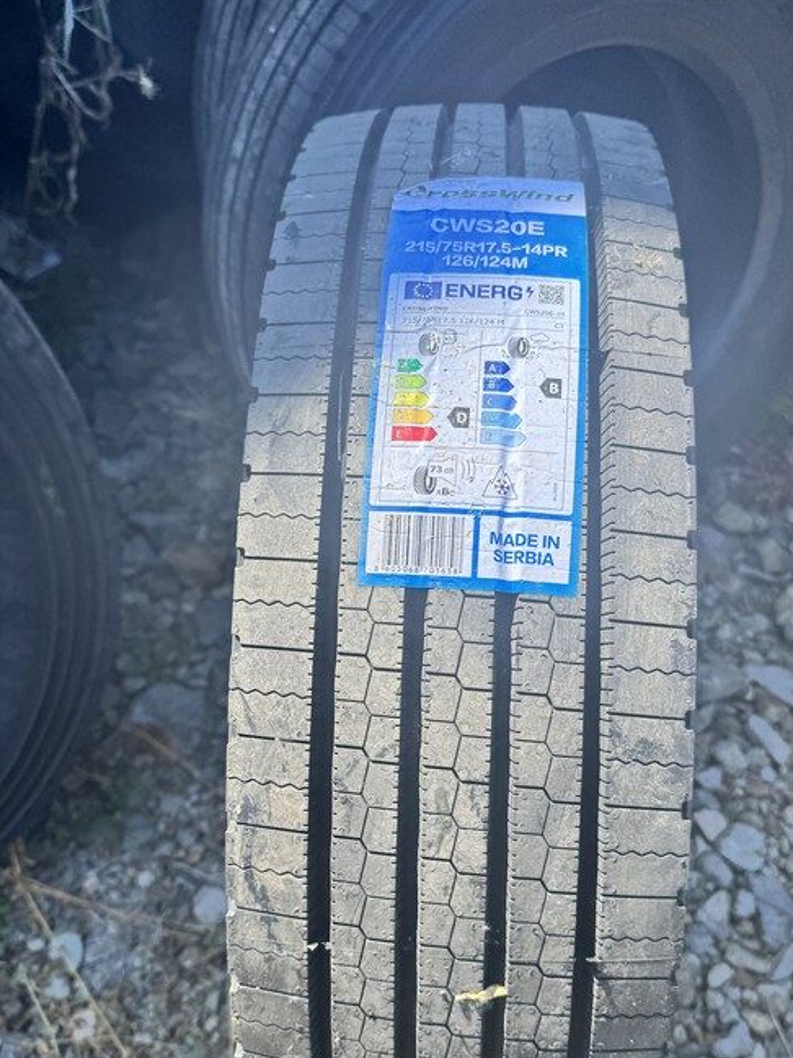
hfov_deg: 44.1
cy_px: 632
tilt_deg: -49.3
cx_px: 421
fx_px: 977
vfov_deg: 56.4
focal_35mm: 32
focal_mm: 6.76
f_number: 1.78
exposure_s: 1/1425
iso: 80
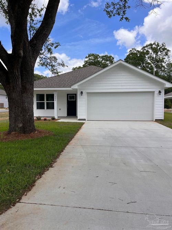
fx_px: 172
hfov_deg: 53.0
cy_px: 115
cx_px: 86
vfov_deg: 67.3
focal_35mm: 26
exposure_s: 1/2463
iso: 50
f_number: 1.6
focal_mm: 5.1
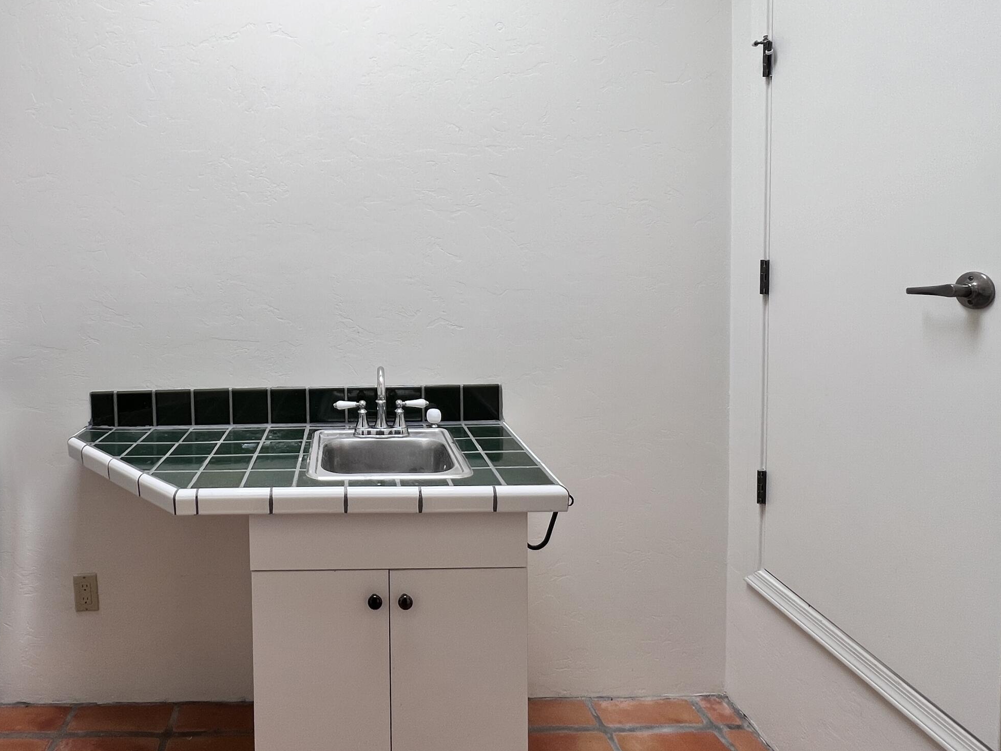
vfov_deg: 64.9
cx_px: 346
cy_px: 276
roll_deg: +1.0
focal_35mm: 20
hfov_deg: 79.4
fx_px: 578
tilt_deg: -2.2
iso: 32
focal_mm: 1.57
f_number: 1.8
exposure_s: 1/187
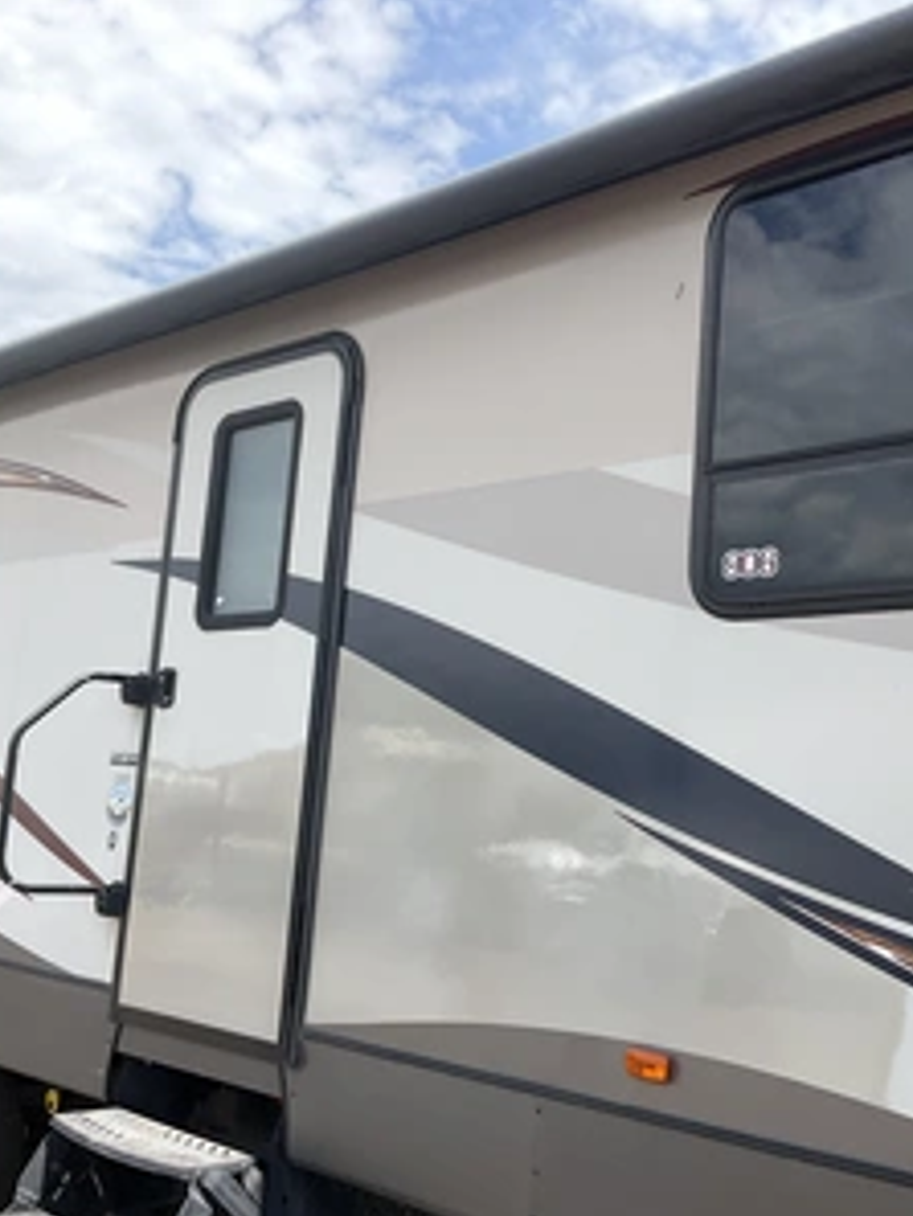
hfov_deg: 36.8
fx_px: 1371
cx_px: 528
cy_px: 610
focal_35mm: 39
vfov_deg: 47.8
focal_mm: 3
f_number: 1.8
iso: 25
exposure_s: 1/1144
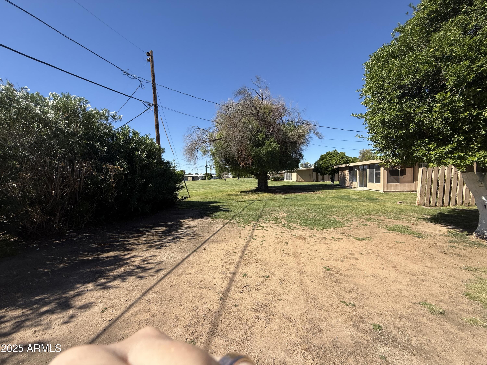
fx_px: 197
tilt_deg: -4.3
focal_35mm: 14
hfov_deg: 102.1
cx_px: 244
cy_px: 182
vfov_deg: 85.7
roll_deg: +0.4
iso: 50
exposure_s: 1/1795
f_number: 2.2
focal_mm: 2.22
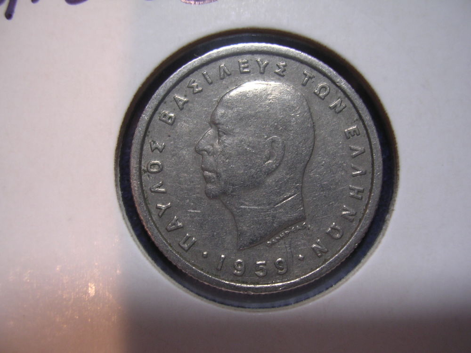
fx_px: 517
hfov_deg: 49.0
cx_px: 236
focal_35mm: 38
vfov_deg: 37.7
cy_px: 176
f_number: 2.8
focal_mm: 5.8
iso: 100
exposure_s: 1/12.3
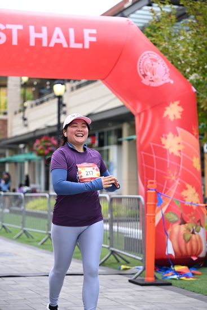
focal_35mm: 88
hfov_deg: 15.5
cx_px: 104
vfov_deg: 23.1
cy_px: 155
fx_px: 758
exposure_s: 1/2000
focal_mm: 88
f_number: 2.8
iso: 640
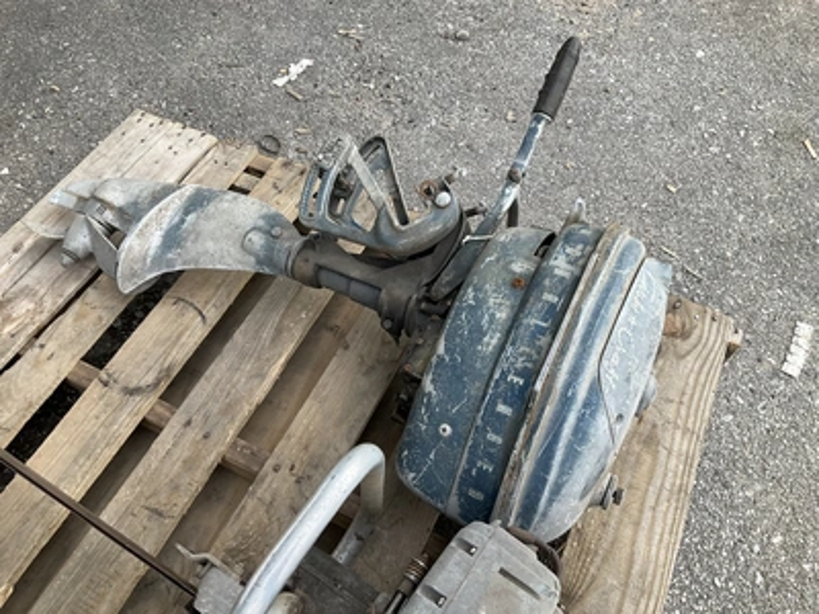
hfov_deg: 61.7
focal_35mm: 29
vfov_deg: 48.2
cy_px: 307
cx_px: 410
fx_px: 686
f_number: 1.8
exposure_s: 1/149
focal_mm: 3
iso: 20
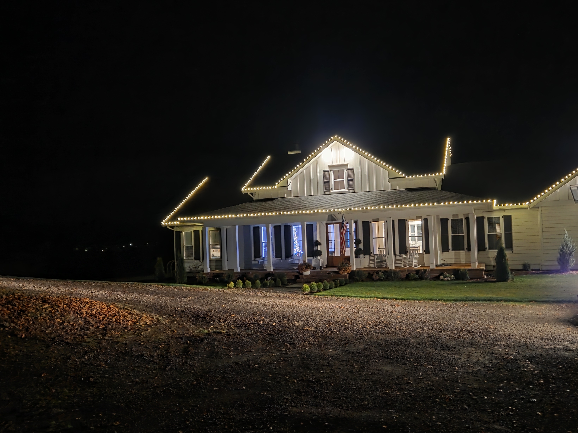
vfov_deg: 49.7
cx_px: 338
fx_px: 467
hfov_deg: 63.0
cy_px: 233
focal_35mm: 28
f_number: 1.8
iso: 2000
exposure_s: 1/20
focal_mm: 5.4
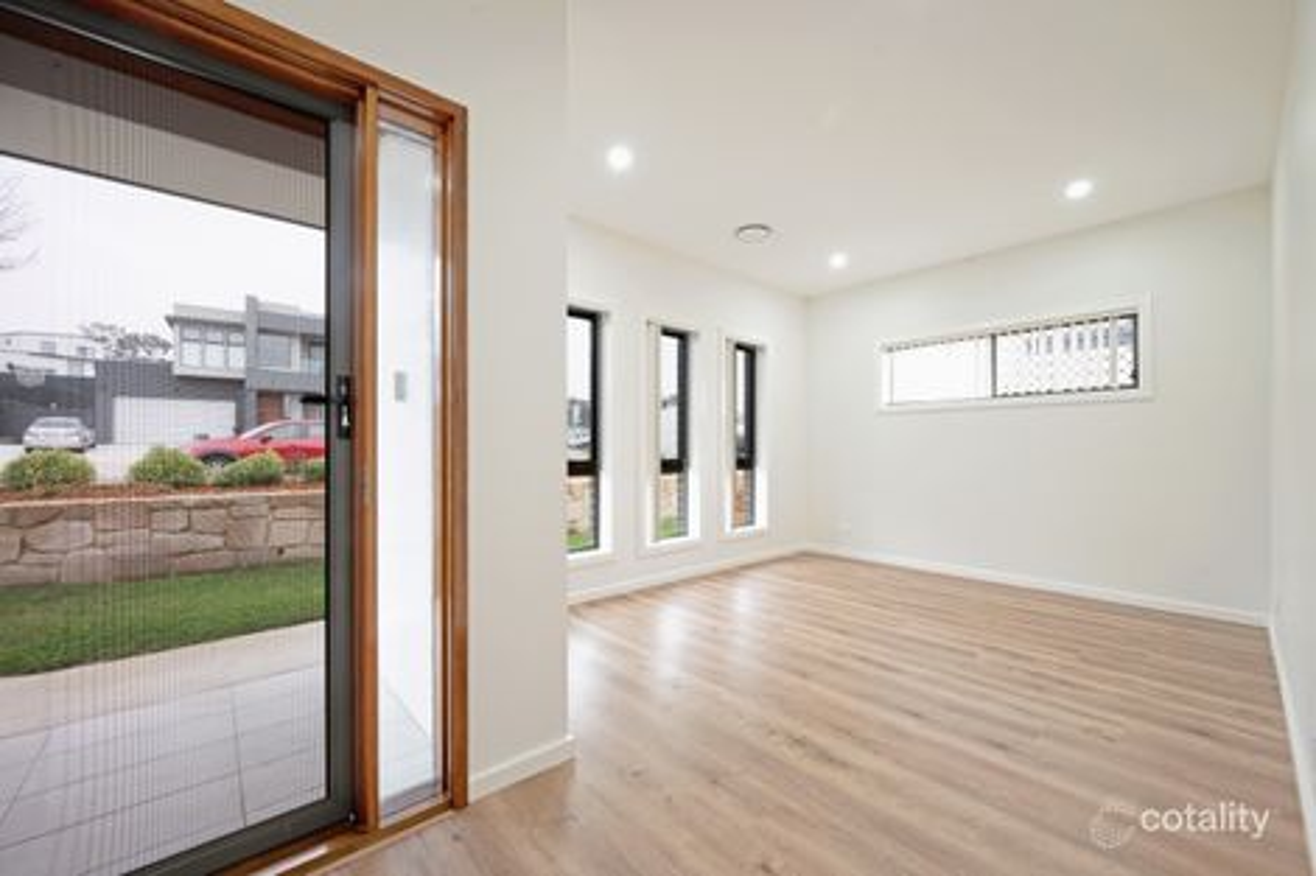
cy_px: 438
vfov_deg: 81.2
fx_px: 512
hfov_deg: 104.3
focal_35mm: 14
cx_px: 658
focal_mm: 14
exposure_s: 1/4
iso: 320
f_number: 11
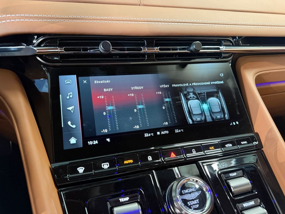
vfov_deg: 56.8
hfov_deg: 71.6
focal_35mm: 24
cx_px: 142
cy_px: 107
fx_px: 198
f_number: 1.78
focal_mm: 6.76
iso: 640
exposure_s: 1/33
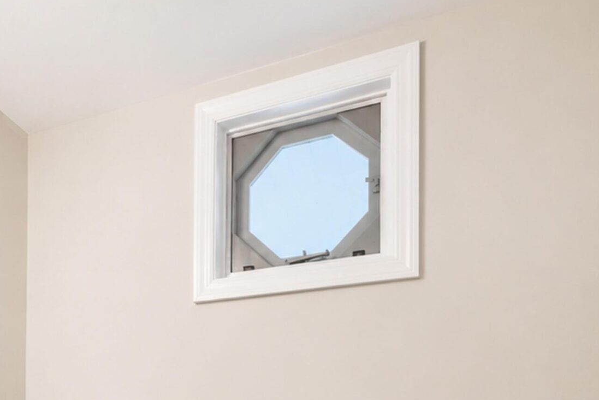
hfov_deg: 48.1
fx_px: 582
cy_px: 452
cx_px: 48
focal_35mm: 35
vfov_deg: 32.7
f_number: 5
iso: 2000
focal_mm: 10
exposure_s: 1/60
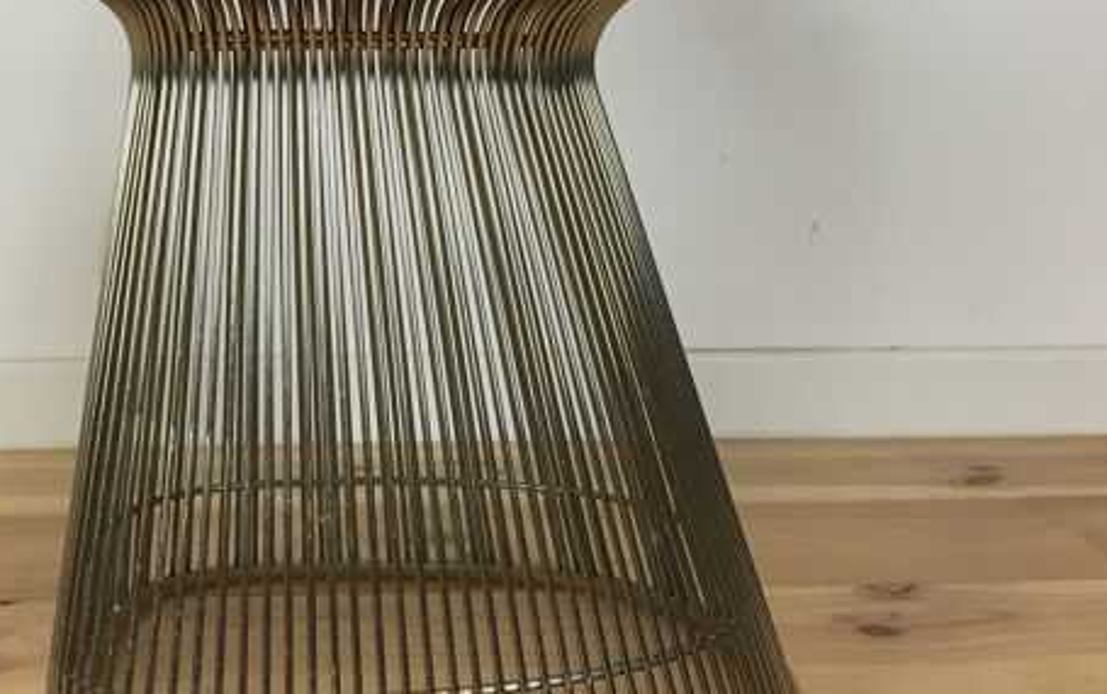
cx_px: 394
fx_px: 1630
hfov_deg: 37.2
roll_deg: +0.6
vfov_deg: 22.8
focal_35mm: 54
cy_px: -46
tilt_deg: +1.8
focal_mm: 4.15
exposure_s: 1/33
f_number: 2.2
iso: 50
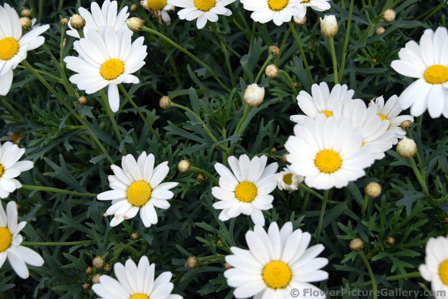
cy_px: 150
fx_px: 821
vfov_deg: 20.6
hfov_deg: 30.5
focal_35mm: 66
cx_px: 224
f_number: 10
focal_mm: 44
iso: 200
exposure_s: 1/400
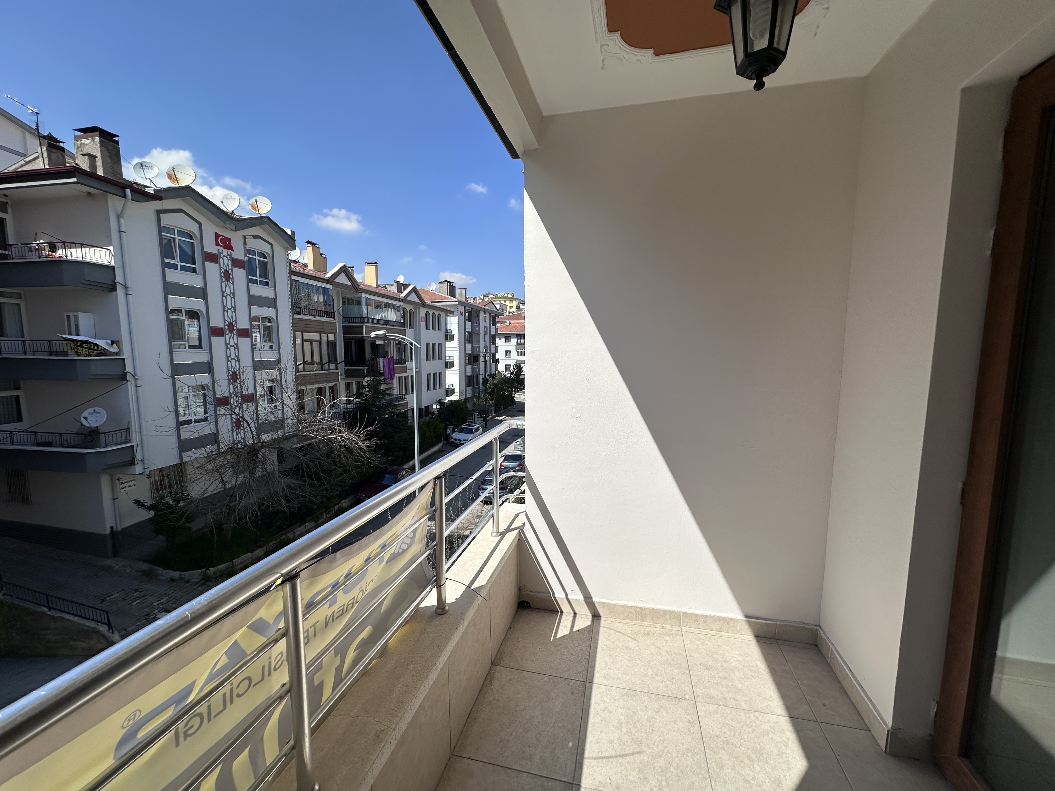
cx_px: 528
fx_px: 427
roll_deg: -0.8
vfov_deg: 85.7
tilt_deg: -5.5
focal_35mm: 14
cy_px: 396
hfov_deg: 102.1
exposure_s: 1/3300
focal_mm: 2.22
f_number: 2.2
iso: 50
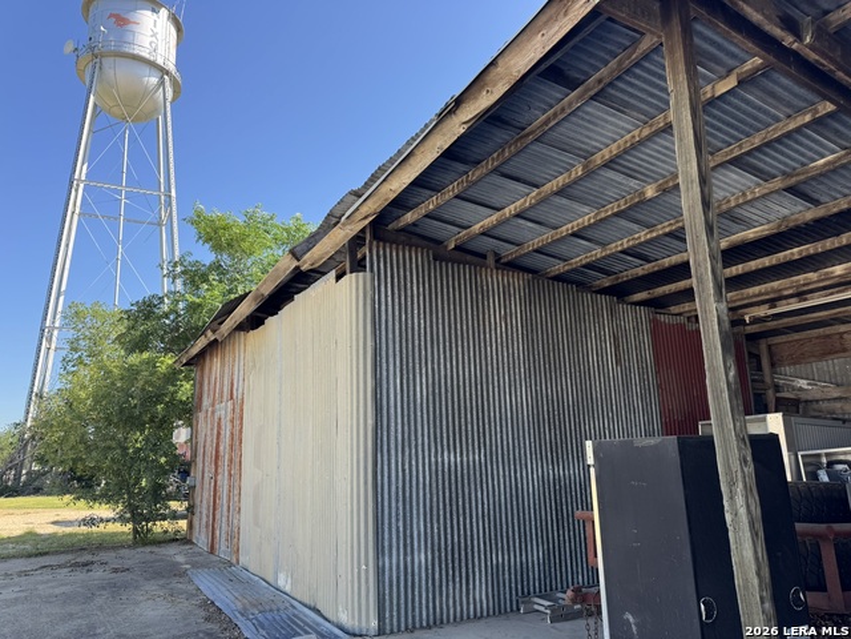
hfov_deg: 71.6
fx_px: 590
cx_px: 426
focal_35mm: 24
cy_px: 320
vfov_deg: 56.8
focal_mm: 6.76
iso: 80
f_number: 1.78
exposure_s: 1/888
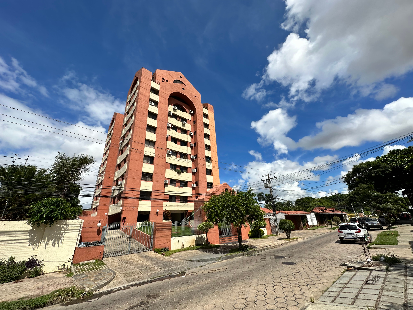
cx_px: 206
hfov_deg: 102.1
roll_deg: +3.7
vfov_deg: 85.7
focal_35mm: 14
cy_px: 155
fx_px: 167
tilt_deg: +22.5
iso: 50
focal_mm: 2.22
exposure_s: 1/4000
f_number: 2.2
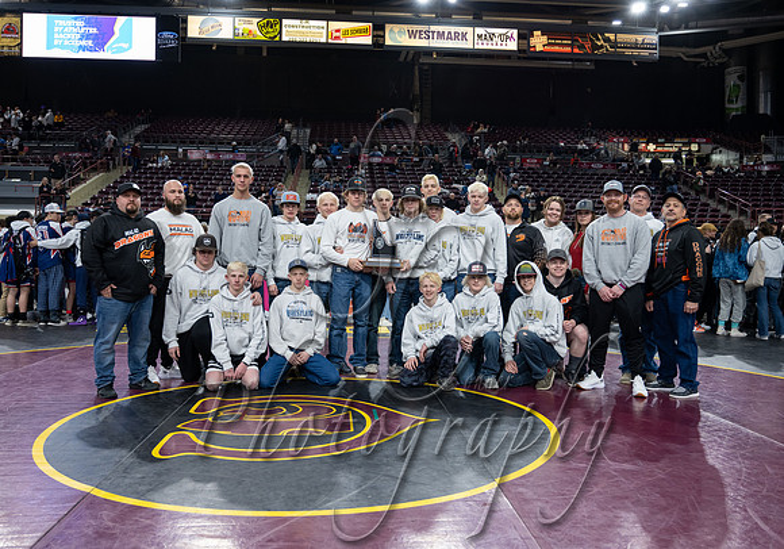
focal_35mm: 30
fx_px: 667
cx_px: 397
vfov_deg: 44.7
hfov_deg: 60.9
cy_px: 255
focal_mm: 24
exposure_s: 1/125
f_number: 4
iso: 560
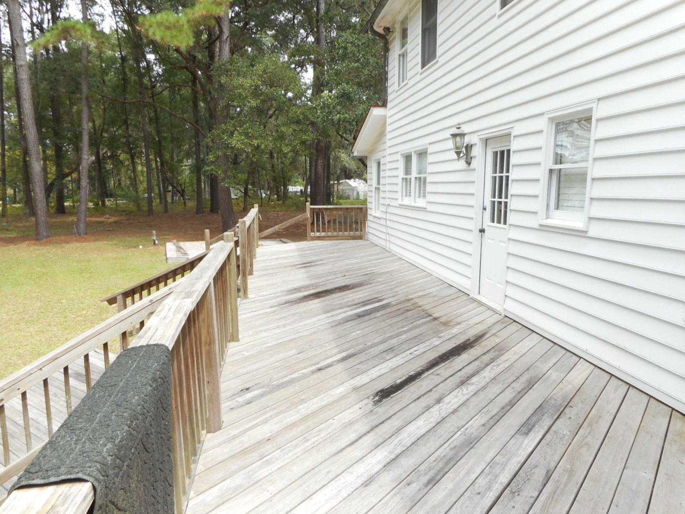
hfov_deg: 69.4
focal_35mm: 25
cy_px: 257
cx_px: 342
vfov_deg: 54.9
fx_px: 495
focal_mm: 4.5
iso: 80
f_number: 3.7
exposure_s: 1/100
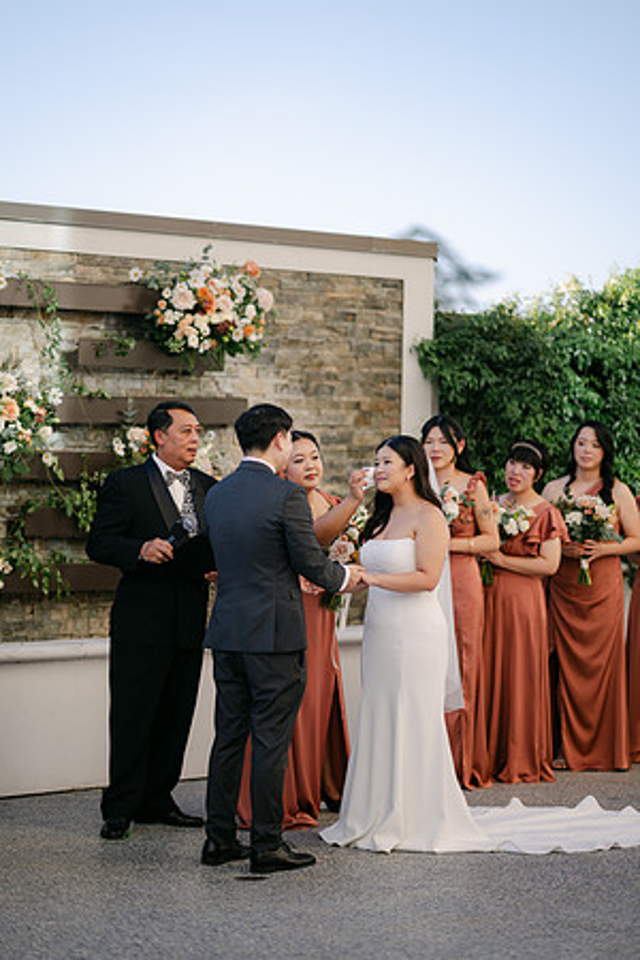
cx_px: 320
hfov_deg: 13.0
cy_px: 480
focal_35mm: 105
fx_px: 2800
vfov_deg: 19.5
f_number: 1.4
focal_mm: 105
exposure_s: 1/1600
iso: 64
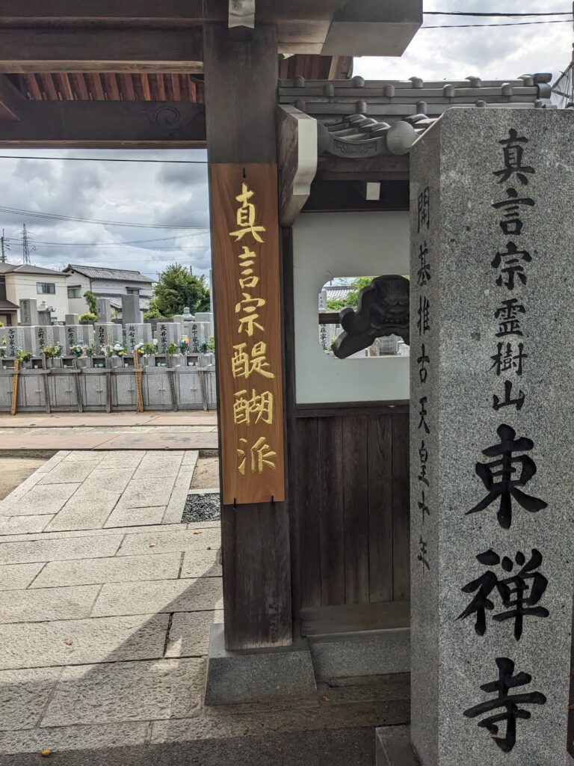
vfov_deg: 65.3
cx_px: 287
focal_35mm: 27
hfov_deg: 51.4
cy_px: 383
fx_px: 597
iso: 57
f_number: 1.73
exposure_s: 1/5882
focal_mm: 4.38
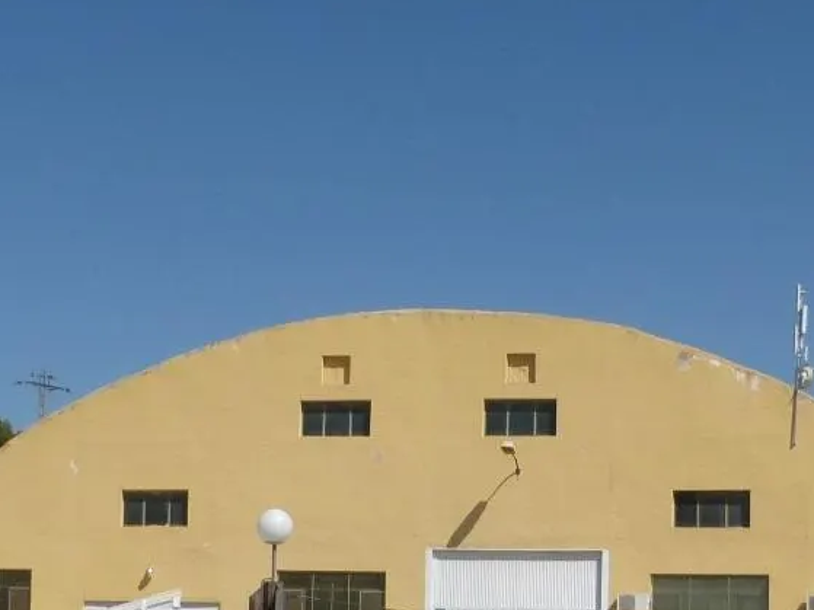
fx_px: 2069
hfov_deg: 22.2
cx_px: 530
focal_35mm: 88
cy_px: 521
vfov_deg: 16.6
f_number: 4
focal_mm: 4.3
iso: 100
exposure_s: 1/1600
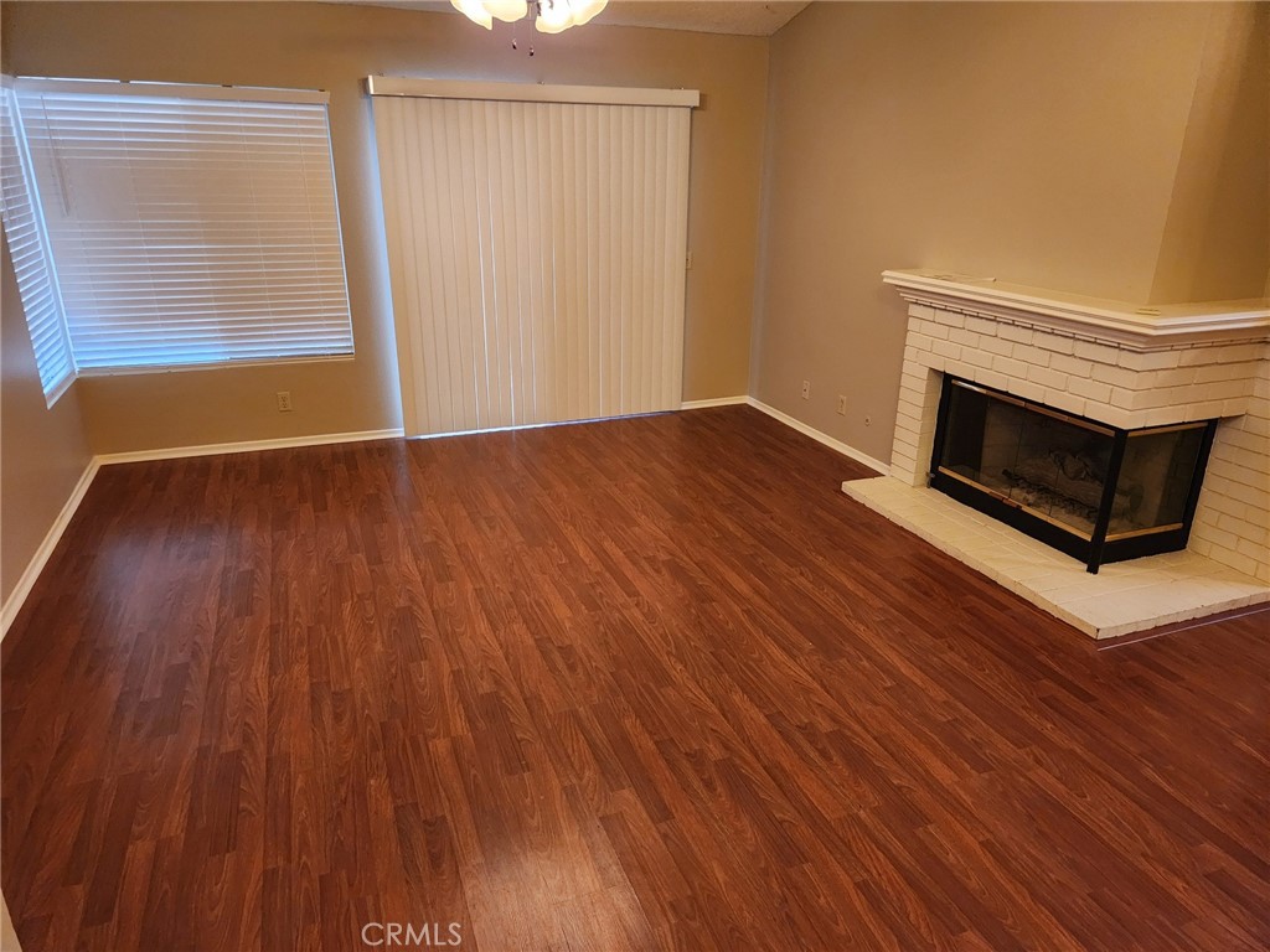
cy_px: 476
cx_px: 635
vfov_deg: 58.9
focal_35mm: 23
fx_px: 844
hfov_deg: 73.9
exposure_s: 1/120
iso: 1000
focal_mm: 5.4
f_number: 1.8
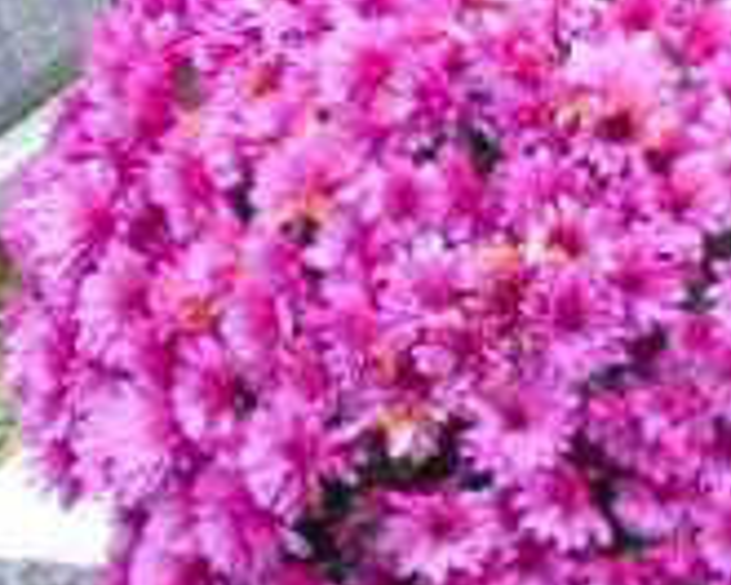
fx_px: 4413
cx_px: 1085
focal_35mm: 204
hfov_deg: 9.2
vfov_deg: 7.5
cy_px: -288
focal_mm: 9.6
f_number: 4.3
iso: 200
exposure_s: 1/30
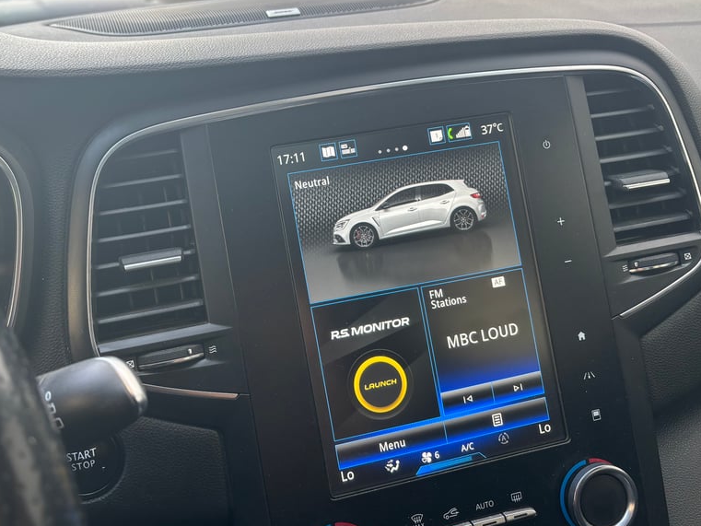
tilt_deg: -19.7
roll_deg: +4.7
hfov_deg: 52.1
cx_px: 263
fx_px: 709
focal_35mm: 35
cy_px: 224
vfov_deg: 40.6
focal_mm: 5.96
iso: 50
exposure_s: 1/121
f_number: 1.6
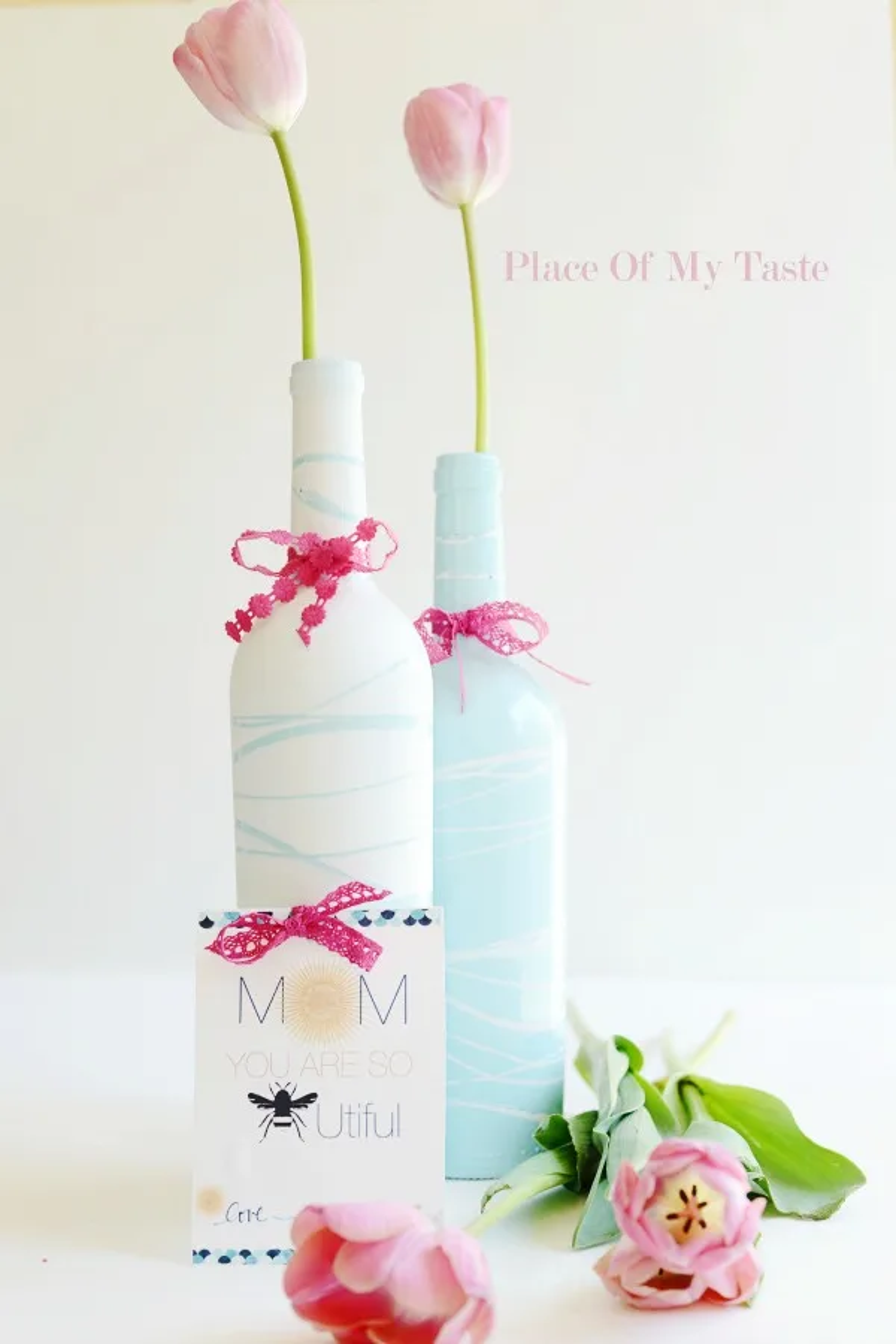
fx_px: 1865
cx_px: 448
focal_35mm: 50
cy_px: 672
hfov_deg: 27.0
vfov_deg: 39.6
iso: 500
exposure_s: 1/200
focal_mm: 50
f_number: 5
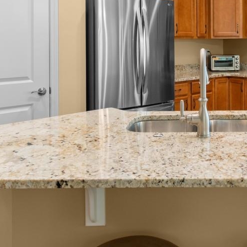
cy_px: 37
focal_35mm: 42
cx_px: 193
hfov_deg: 38.7
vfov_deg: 38.0
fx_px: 339
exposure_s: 1/4
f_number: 4.5
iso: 100
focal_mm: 10
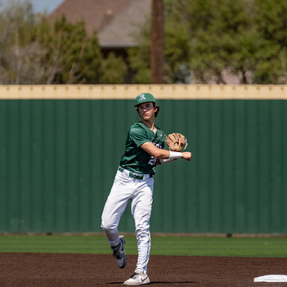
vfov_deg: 3.6
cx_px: 139
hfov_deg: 3.6
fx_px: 4512
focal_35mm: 481
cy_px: 162
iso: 320
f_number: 4
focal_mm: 280
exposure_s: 1/4000
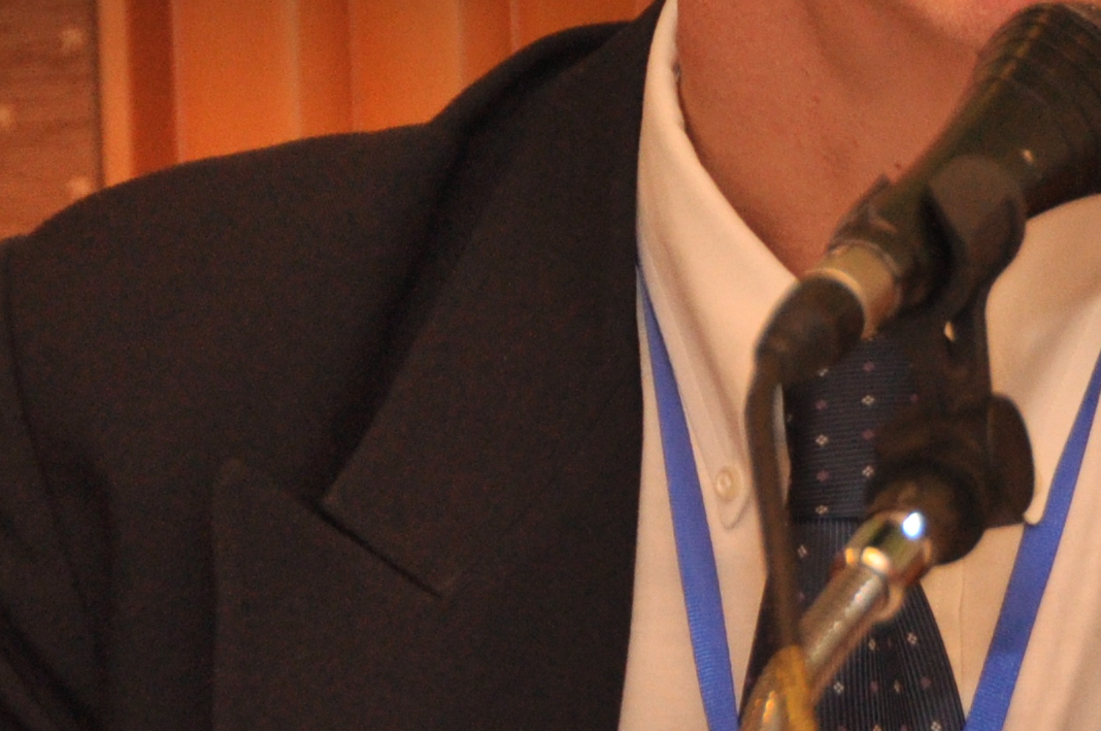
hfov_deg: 3.8
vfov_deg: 2.5
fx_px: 16553
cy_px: 243
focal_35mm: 542
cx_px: 471
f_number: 5.3
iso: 640
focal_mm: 90
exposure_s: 1/60
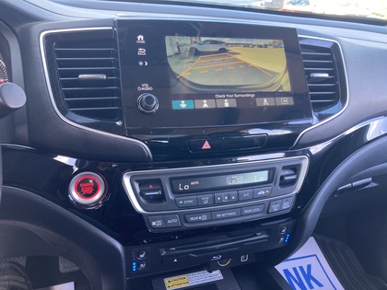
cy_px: 145
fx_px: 313
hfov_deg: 63.4
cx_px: 194
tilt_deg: -25.0
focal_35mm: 28
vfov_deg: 49.7
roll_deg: -2.1
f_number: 1.8
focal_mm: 3.99
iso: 64
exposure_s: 1/50
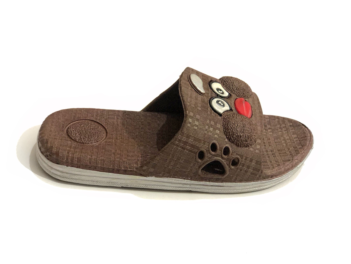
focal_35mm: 52
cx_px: 176
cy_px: 132
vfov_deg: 28.0
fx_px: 527
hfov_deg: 36.8
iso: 250
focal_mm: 6
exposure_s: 1/8
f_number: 2.4
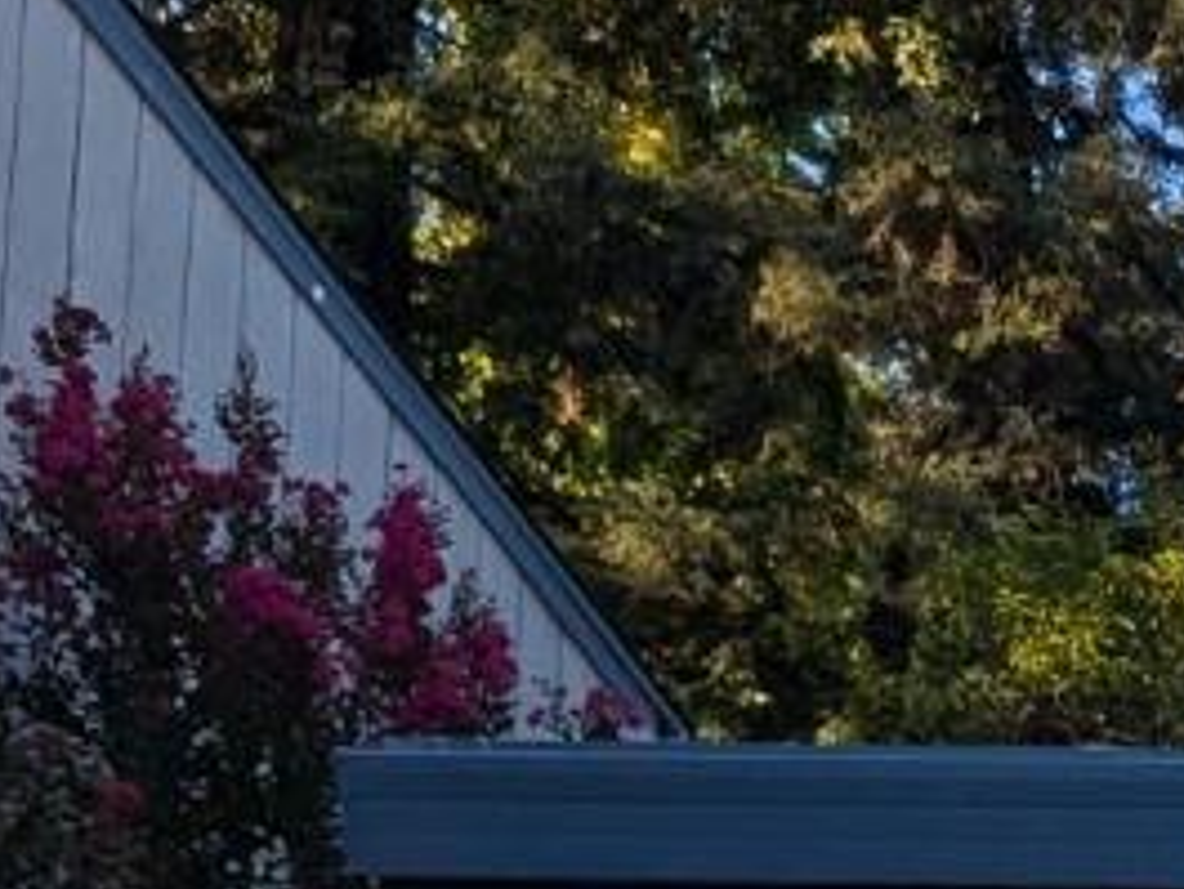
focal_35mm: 136
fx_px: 4654
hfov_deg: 11.9
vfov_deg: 10.6
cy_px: 1302
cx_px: 2806
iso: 19
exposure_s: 1/756
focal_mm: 6.9
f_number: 1.68
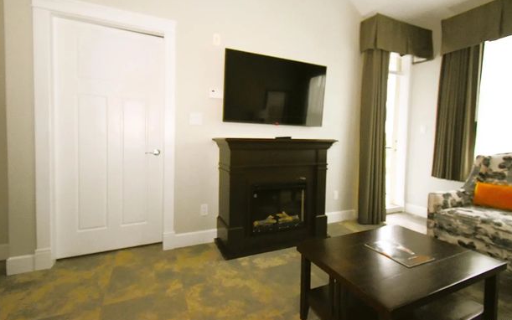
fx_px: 223
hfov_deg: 97.8
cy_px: 149
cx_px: 252
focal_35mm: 16
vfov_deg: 71.2
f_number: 5.6
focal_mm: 10
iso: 3200
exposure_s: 1/60
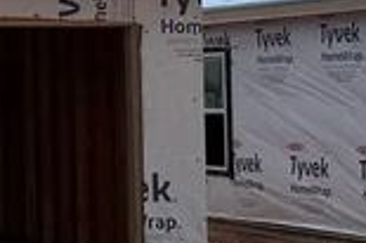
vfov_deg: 8.3
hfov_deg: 10.2
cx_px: -623
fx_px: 1676
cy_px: -5
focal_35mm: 165
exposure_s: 1/11905
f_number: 1.78
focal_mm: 6.76
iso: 80
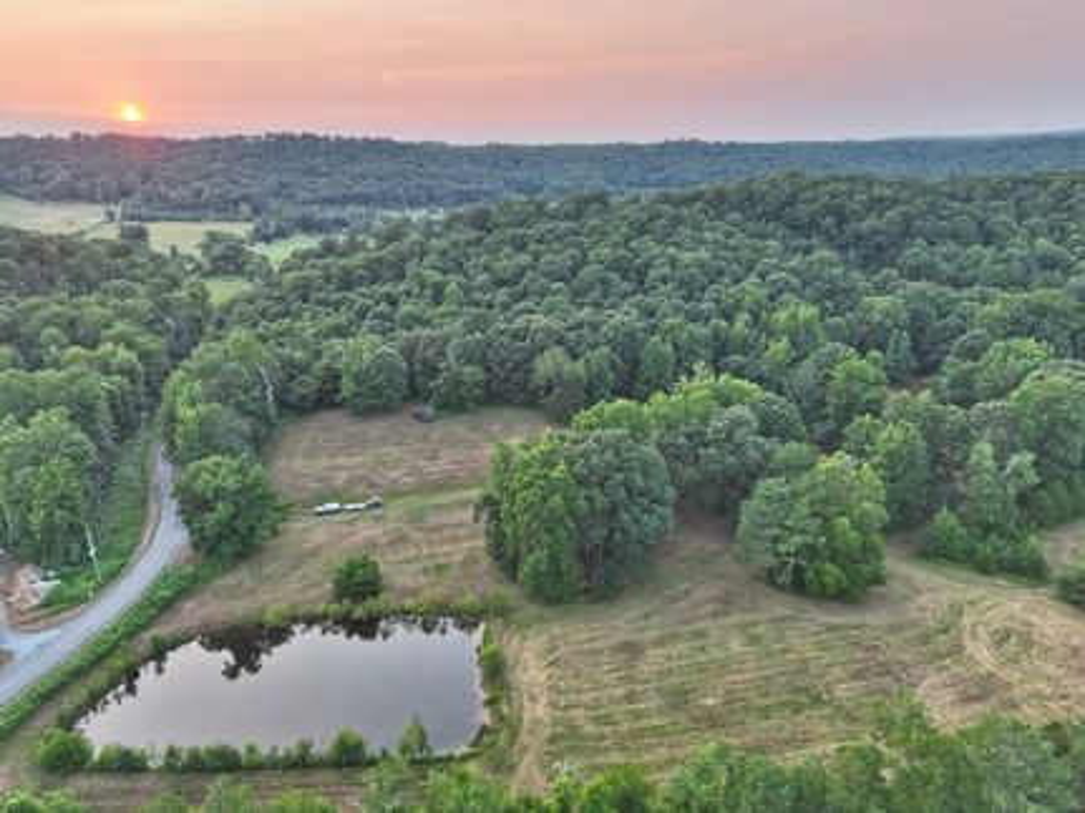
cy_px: 406
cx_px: 542
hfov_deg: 71.6
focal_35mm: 24
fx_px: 752
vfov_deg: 56.8
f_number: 1.7
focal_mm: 6.72
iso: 140
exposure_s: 1/100
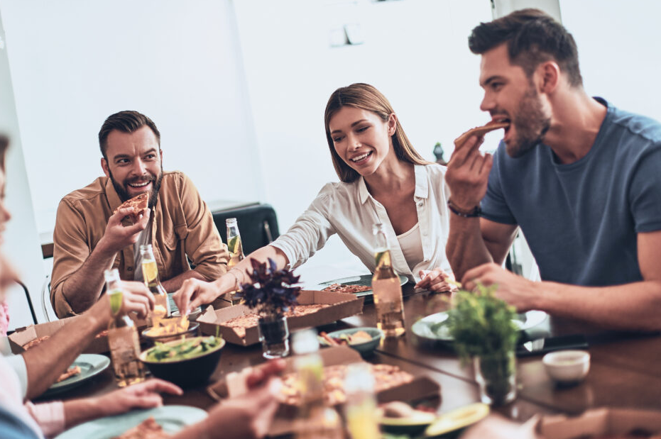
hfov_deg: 36.3
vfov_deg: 24.6
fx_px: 1009
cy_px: 220
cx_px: 332
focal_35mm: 55
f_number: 1.8
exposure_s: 1/100
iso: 400
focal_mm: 50
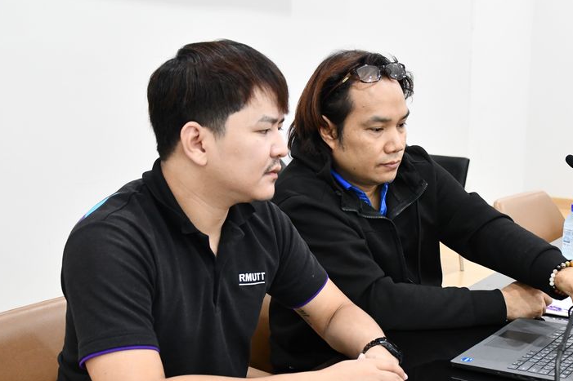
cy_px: 236
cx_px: 356
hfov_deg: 34.9
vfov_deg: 23.7
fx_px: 907
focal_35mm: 57
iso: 3200
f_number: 3.8
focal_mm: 26
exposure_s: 1/100
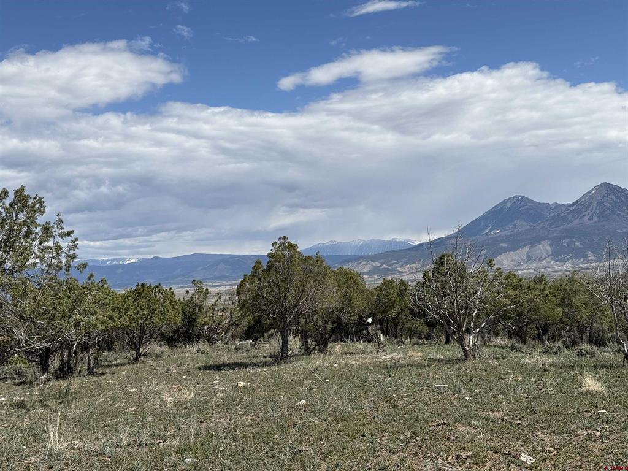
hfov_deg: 39.7
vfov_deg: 30.3
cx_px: 314
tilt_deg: +2.0
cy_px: 236
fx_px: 871
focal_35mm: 48
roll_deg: +1.2
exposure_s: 1/8772
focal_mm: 6.76
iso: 80
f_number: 1.78
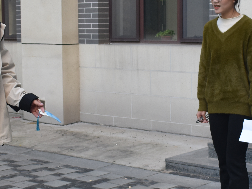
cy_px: 100
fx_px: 612
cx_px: 162
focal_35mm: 84
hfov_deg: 23.2
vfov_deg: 17.6
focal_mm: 18
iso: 400
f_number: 4
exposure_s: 1/250
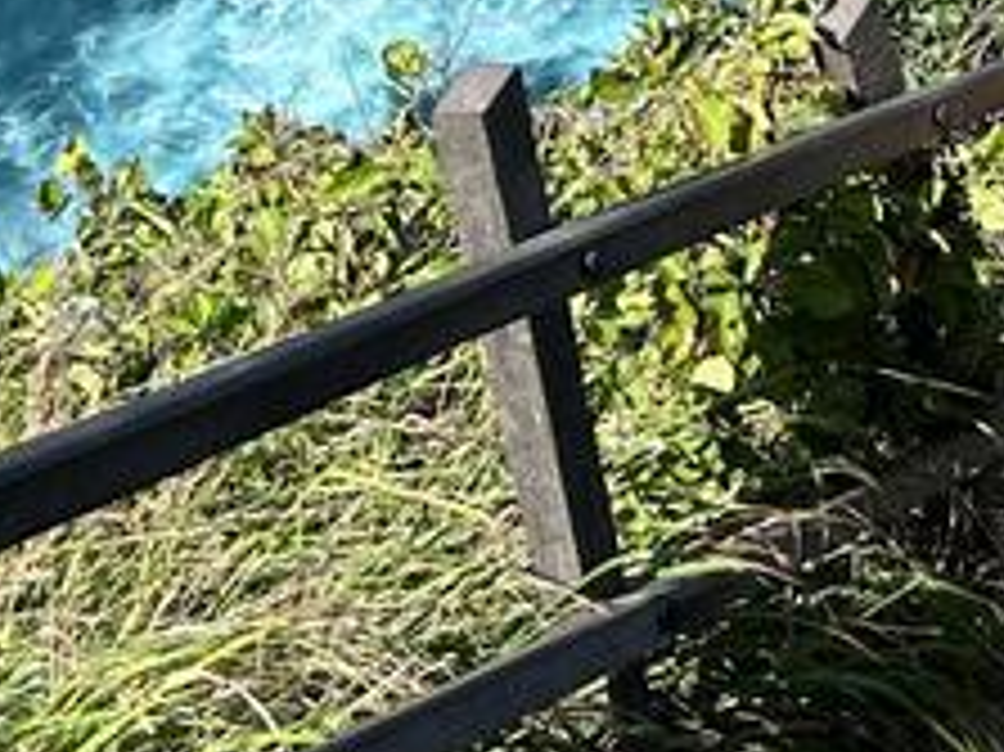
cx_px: 1765
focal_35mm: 140
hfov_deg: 12.9
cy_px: -351
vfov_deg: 10.3
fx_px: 4058
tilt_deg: -38.1
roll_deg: +5.4
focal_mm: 5.7
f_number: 1.5
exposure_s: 1/2994
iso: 50
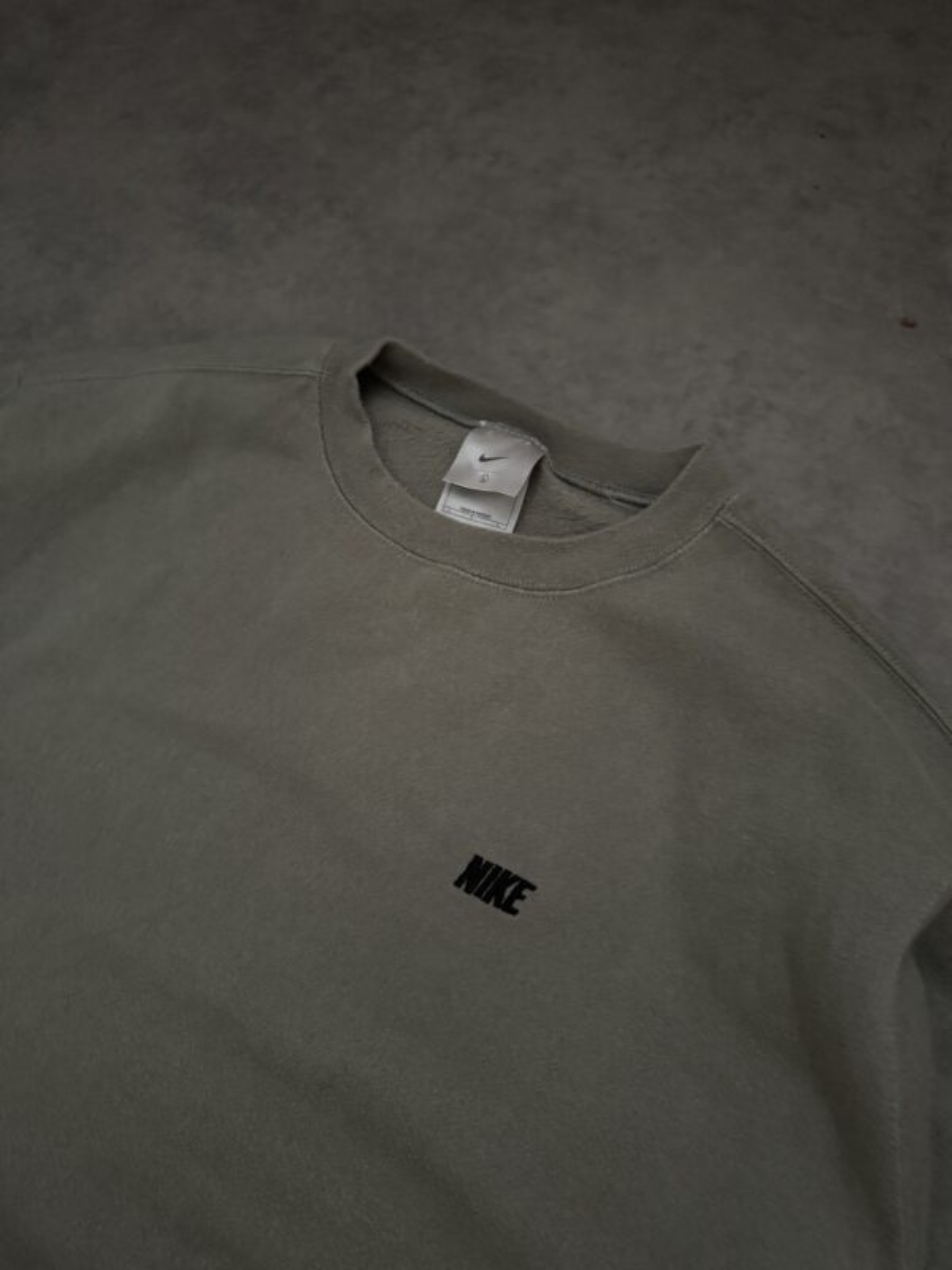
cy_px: 635
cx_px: 476
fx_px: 880
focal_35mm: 24
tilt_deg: -69.1
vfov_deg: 71.6
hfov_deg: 56.8
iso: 1600
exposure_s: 1/30
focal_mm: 6.76
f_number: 1.78
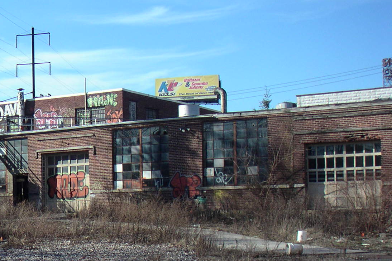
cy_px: 251
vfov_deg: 18.0
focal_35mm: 74
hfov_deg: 26.3
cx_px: 26
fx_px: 806
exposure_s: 1/600
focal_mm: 6
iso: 50
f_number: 2.8
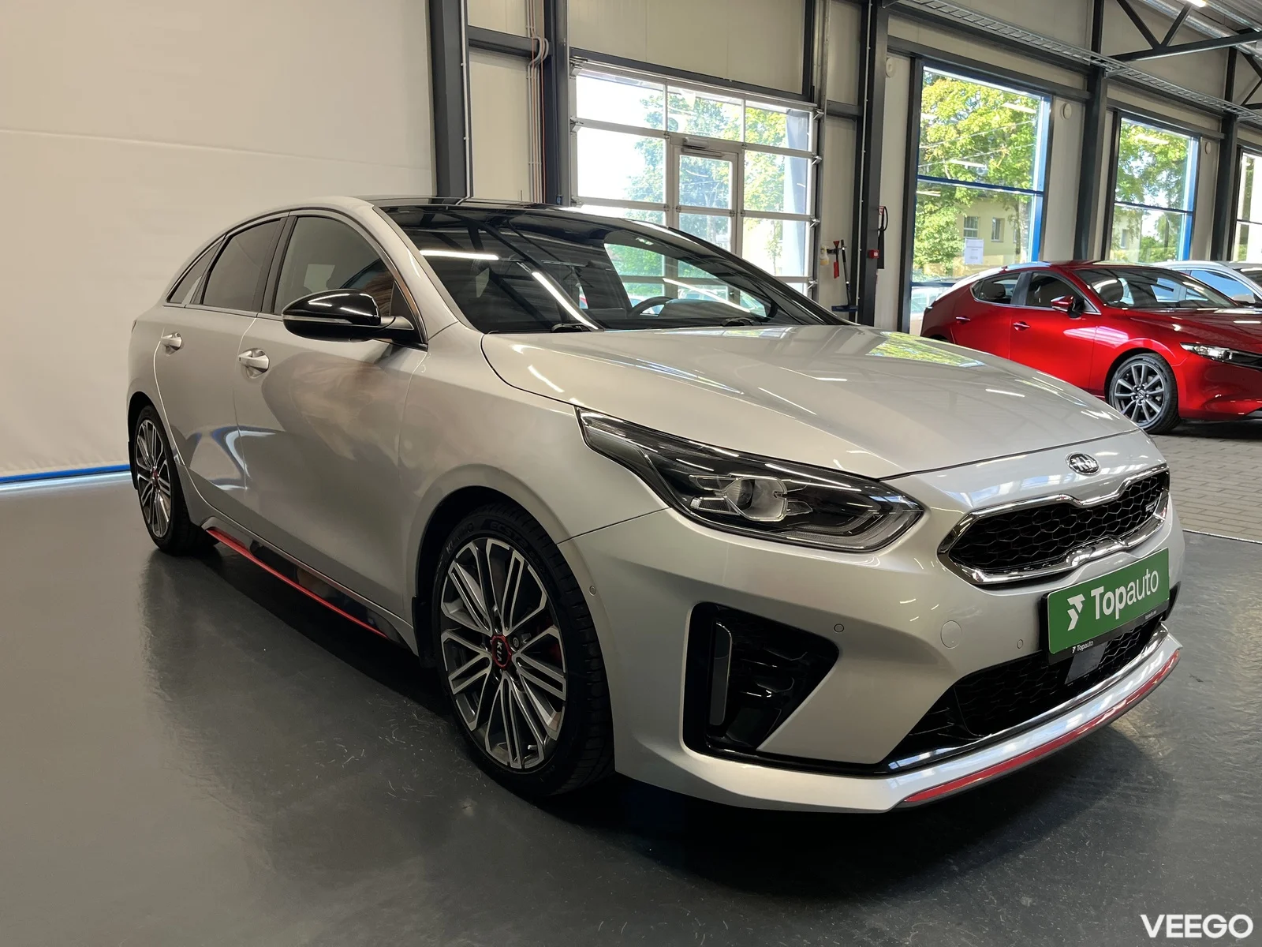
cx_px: 631
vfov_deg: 53.1
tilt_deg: -11.6
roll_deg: -0.4
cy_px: 474
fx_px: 948
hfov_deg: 67.3
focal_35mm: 26
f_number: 1.6
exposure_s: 1/121
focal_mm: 5.1
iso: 100
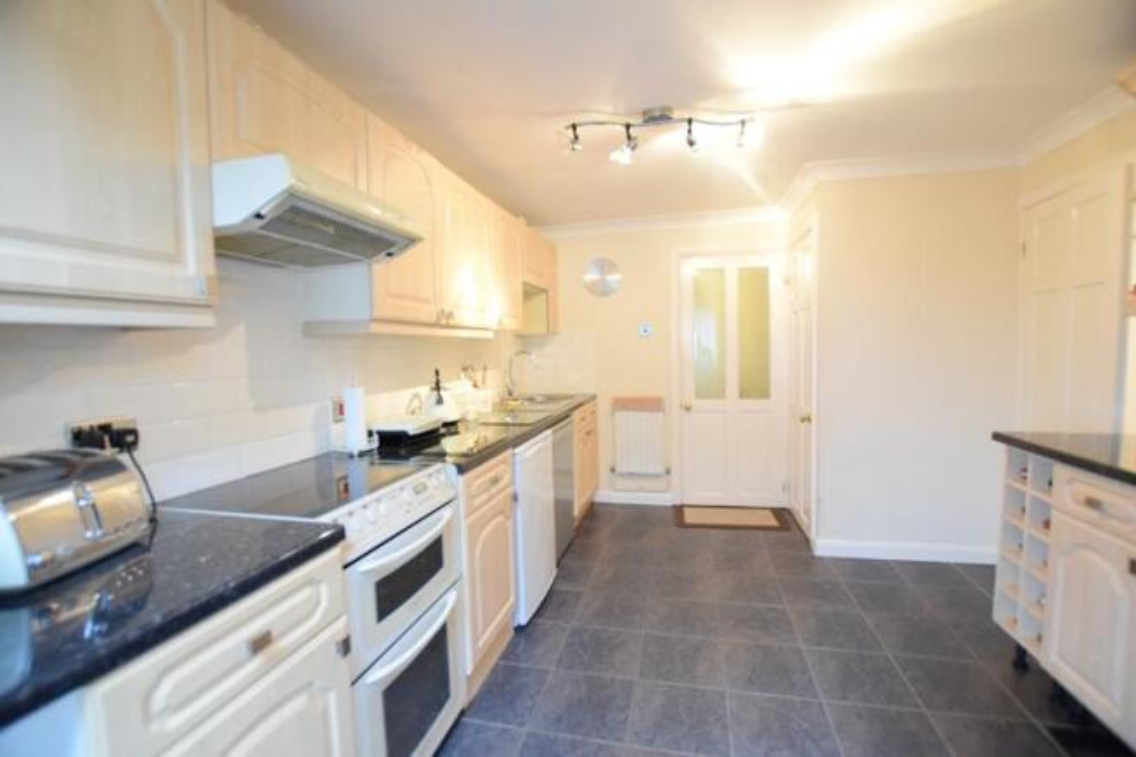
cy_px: 378
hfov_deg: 100.4
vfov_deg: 77.3
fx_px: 473
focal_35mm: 15
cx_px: 568
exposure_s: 1/60
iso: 2500
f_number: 3.5
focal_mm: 10
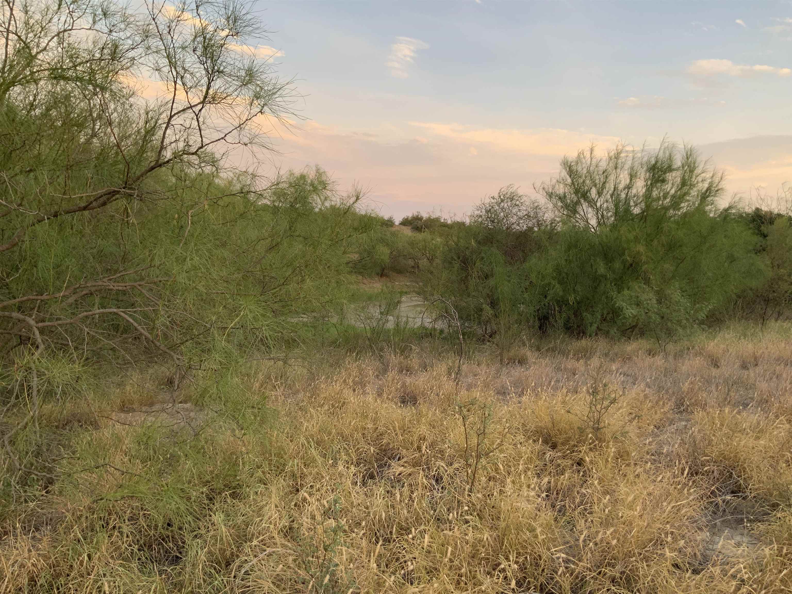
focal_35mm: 29
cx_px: 396
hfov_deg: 61.7
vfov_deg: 48.2
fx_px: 664
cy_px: 297
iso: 25
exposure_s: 1/120
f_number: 1.8
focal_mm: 3
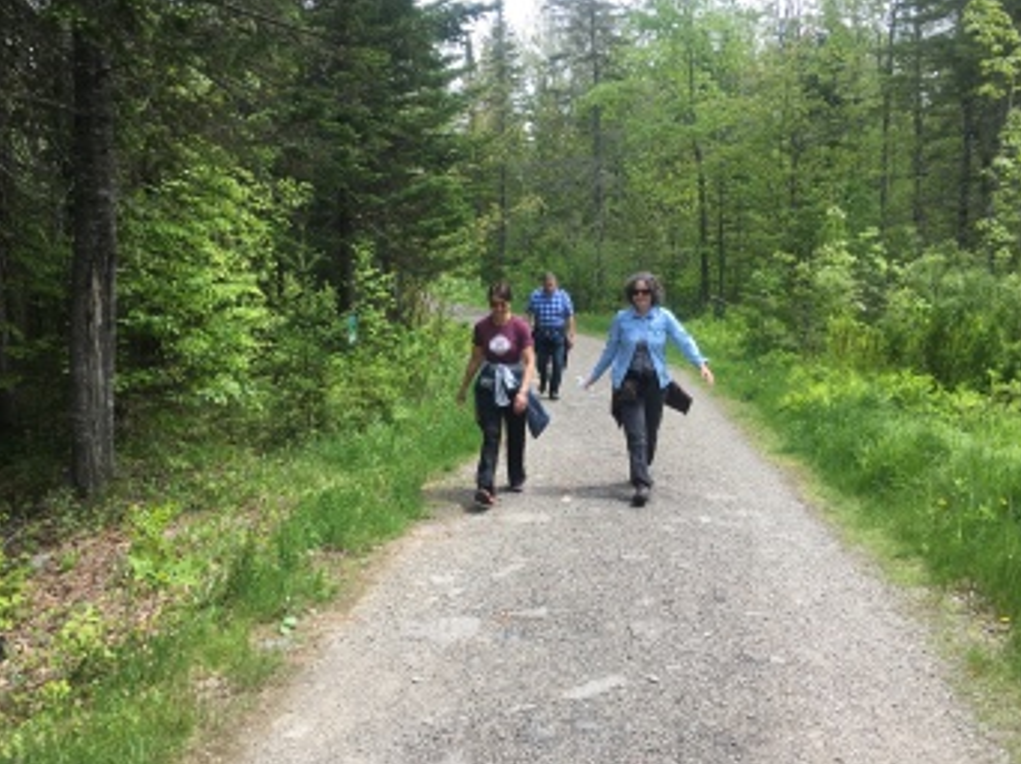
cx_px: 531
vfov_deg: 45.4
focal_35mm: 31
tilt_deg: -3.6
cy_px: 379
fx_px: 914
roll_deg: -1.2
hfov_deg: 58.4
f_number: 2.2
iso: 25
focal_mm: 4.15
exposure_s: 1/499
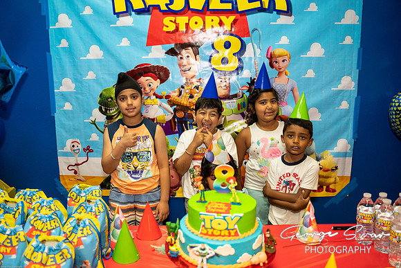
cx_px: 200
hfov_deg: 65.5
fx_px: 312
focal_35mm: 28
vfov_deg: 46.4
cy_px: 134
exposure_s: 1/200
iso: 2000
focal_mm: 28
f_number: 2.8
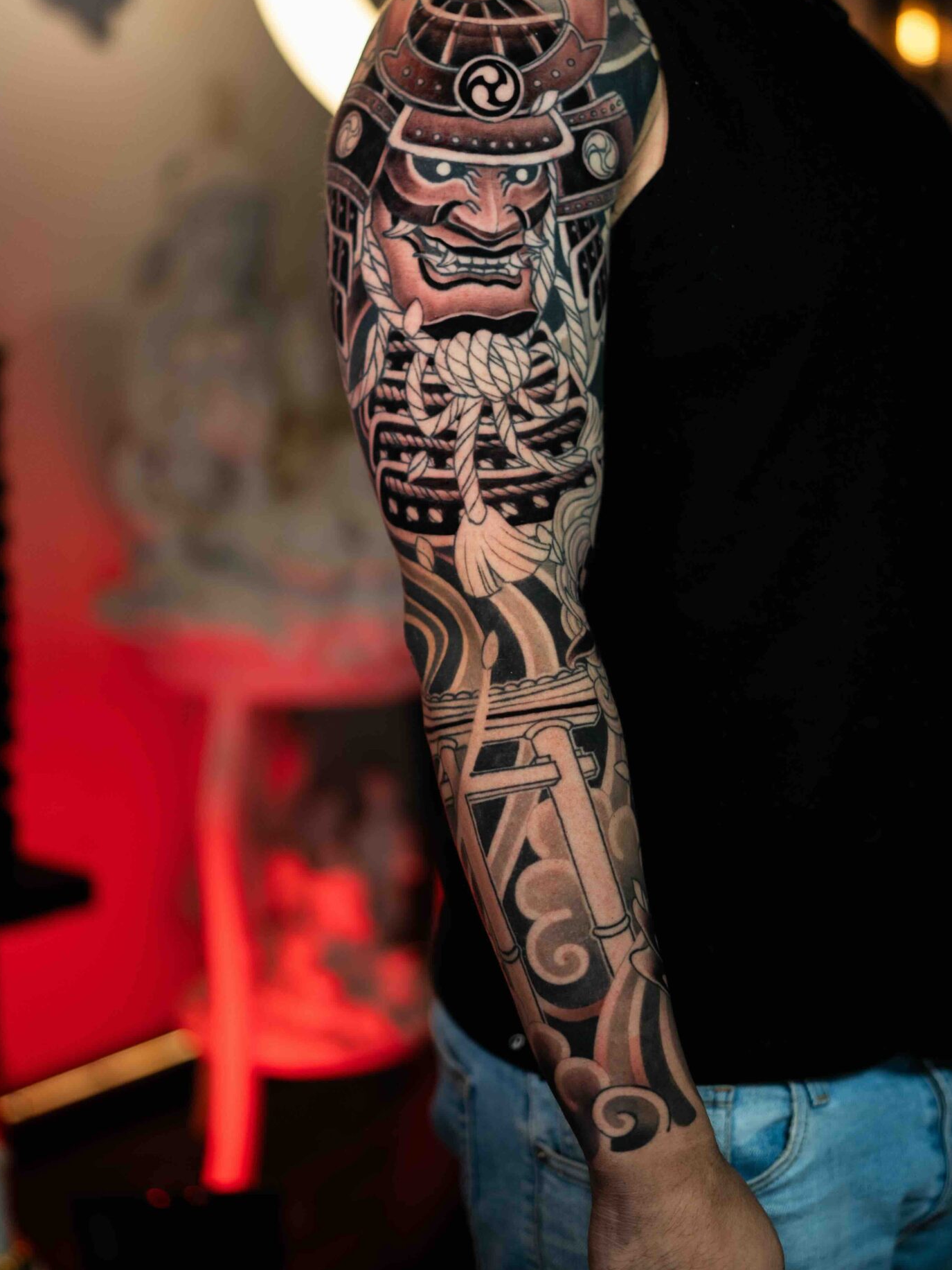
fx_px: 1723
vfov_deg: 40.4
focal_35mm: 47
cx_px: 538
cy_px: 584
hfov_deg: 30.8
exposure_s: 1/640
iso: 320
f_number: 1.4
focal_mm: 35
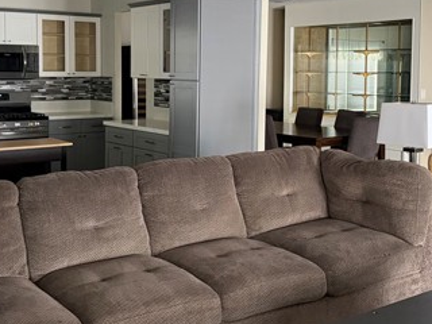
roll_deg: -2.1
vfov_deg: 27.9
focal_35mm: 52
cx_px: 219
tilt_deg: -3.0
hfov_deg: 36.8
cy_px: 113
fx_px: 649
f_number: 1.6
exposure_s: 1/60
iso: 320
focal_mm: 5.96
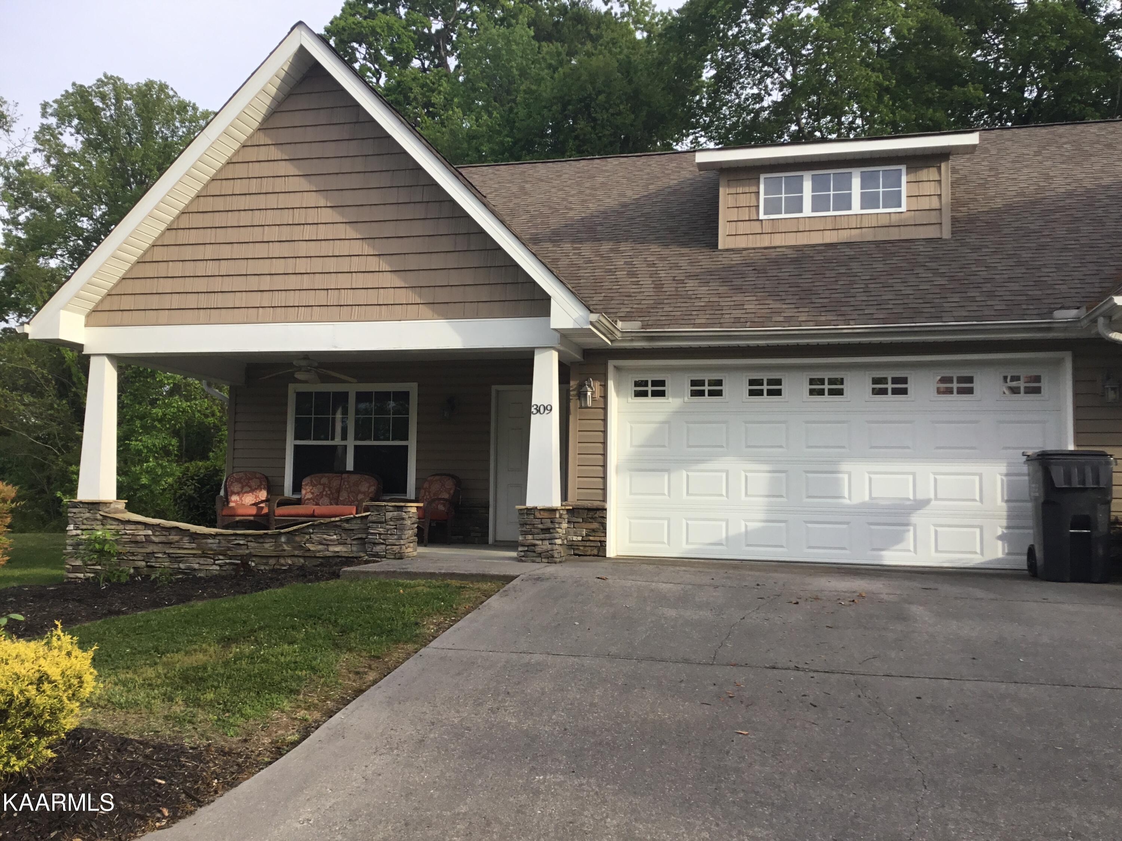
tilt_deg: +5.5
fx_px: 1005
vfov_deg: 45.4
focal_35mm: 31
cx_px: 561
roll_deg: -1.5
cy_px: 420
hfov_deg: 58.4
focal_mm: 3.3
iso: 25
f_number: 2.4
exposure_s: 1/443
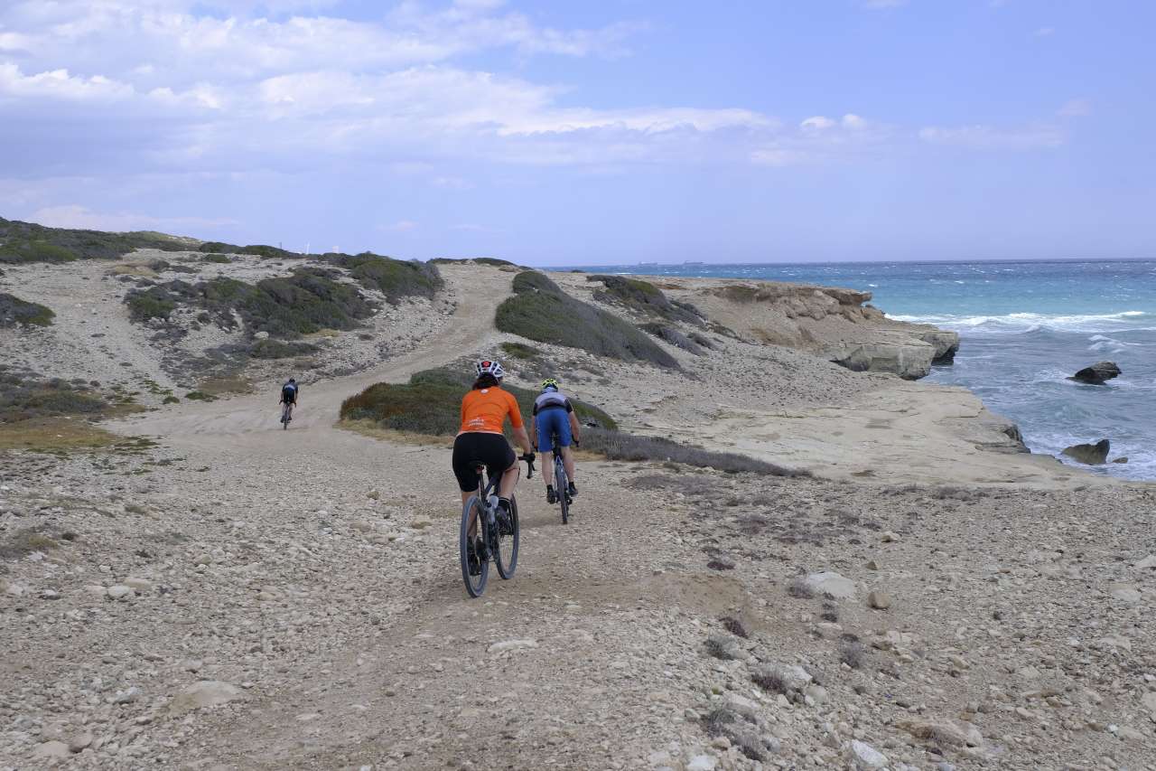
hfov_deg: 44.5
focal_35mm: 44
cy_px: 386
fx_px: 1413
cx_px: 578
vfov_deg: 30.5
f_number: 9
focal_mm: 29.5
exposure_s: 1/500
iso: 250
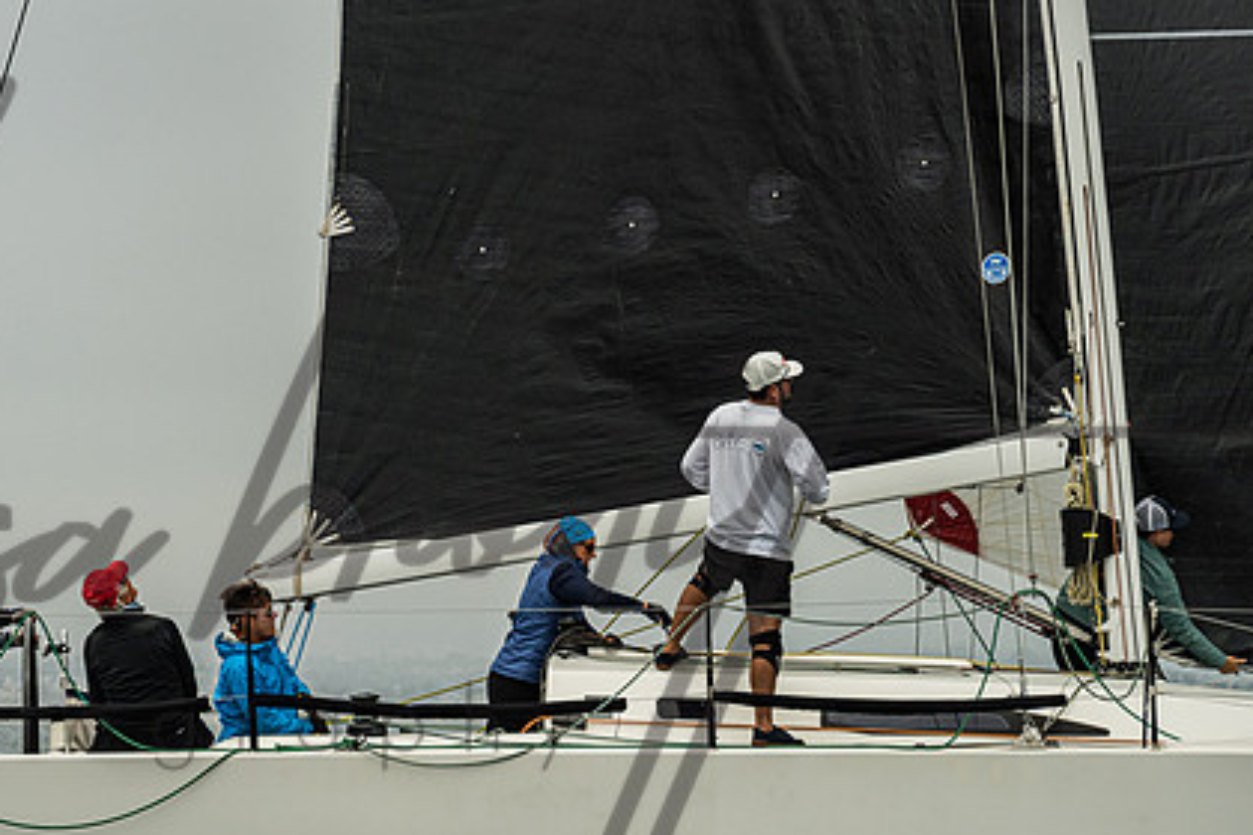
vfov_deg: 6.9
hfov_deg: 10.3
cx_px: 315
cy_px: 587
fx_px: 6961
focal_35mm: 200
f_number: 6.3
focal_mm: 125
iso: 400
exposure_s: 1/2500
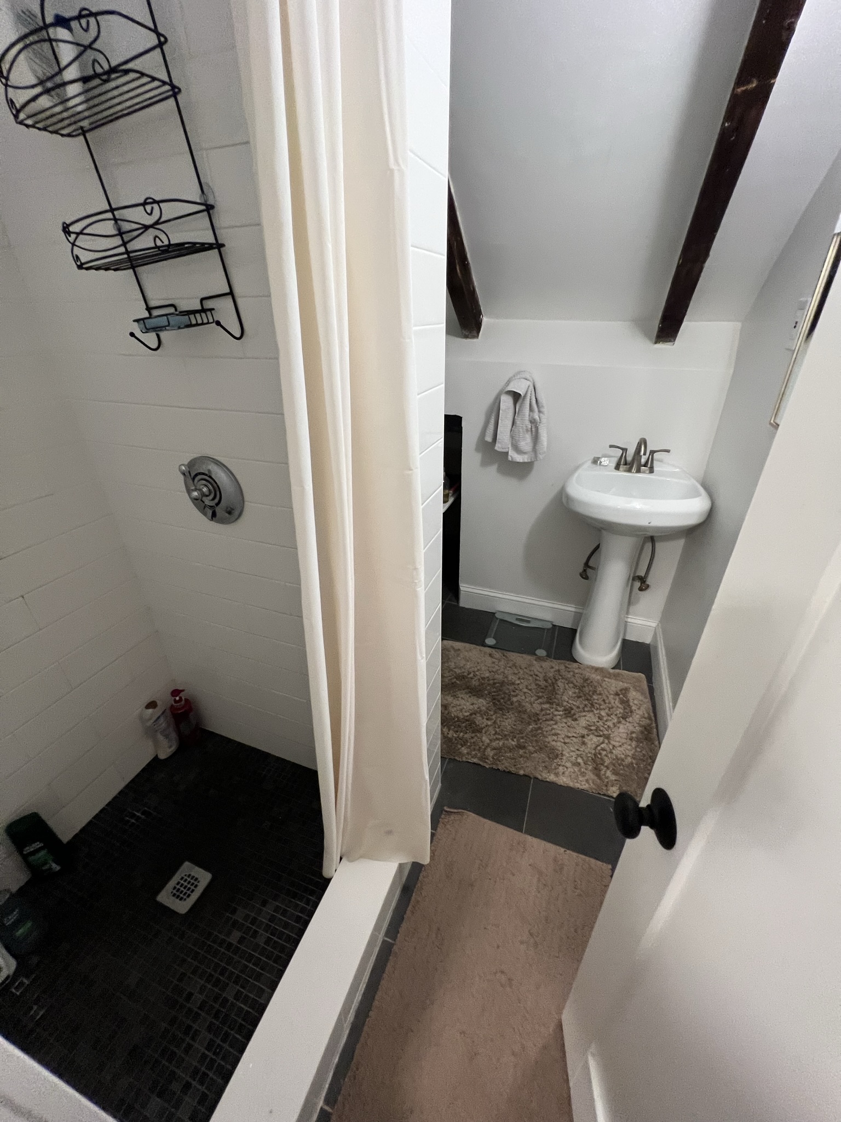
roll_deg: +0.1
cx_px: 420
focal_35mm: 13
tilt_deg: -29.1
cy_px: 561
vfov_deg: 106.2
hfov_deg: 89.9
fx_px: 421
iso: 320
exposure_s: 1/60
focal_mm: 1.57
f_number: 1.8
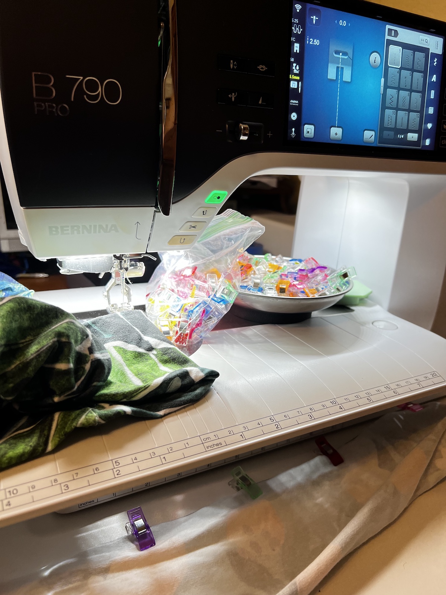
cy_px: 298
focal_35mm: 26
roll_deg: -3.0
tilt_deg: -17.2
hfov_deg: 53.1
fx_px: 447
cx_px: 223
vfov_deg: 67.3
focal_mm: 5.7
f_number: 1.5
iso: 100
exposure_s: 1/120
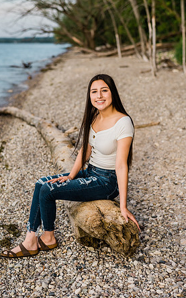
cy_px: 149
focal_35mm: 60
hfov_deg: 21.6
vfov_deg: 34.0
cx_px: 86
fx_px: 486
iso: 200
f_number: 2.8
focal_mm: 58
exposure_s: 1/1250
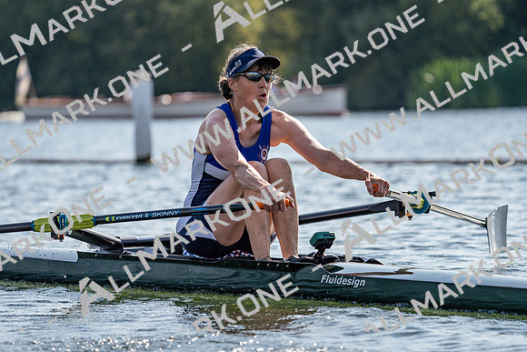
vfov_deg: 4.8
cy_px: 176
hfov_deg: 7.1
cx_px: 264
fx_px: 4231
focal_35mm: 289
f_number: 5.6
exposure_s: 1/1600
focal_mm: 289
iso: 125
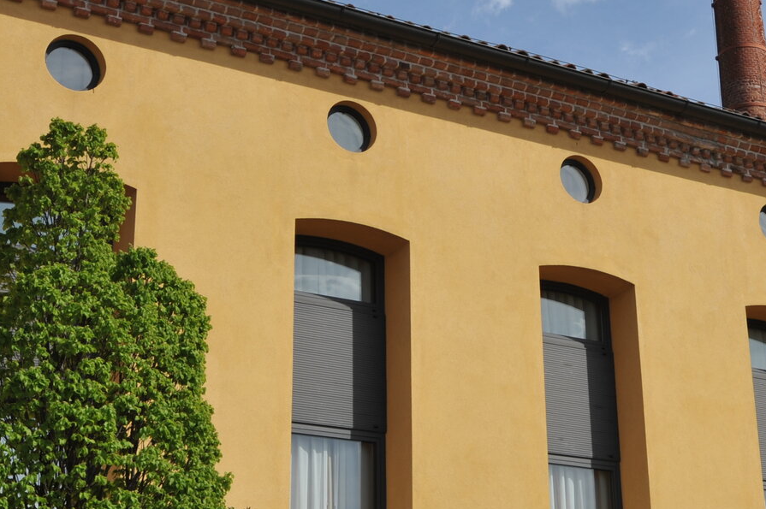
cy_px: 103
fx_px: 1849
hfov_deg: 23.0
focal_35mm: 87
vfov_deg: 15.6
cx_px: 642
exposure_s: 1/320
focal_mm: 38
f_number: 11
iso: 200
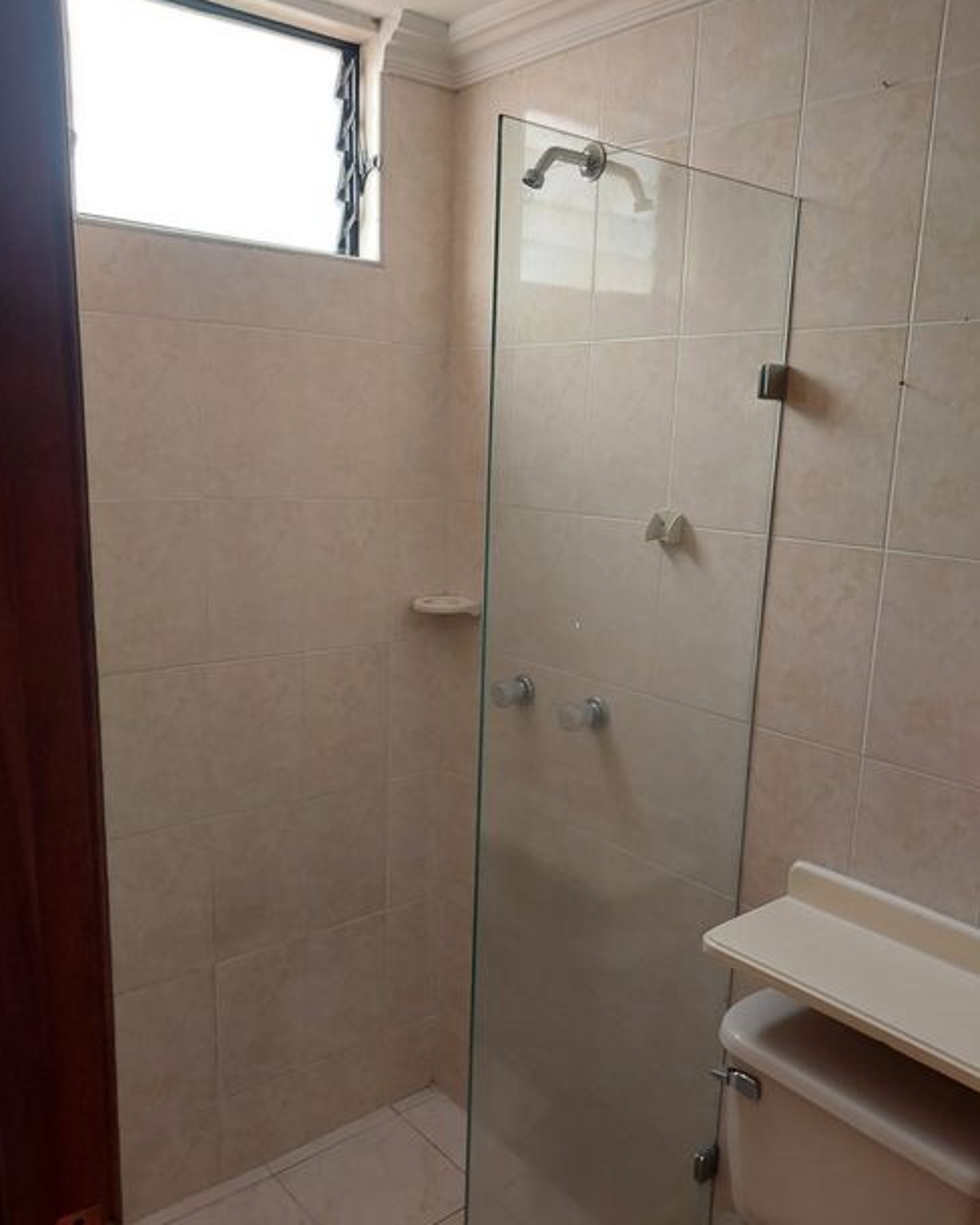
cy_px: 658
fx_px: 1160
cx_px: 492
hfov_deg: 45.8
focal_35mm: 32
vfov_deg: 55.6
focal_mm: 4.6
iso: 80
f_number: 1.8
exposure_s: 1/60
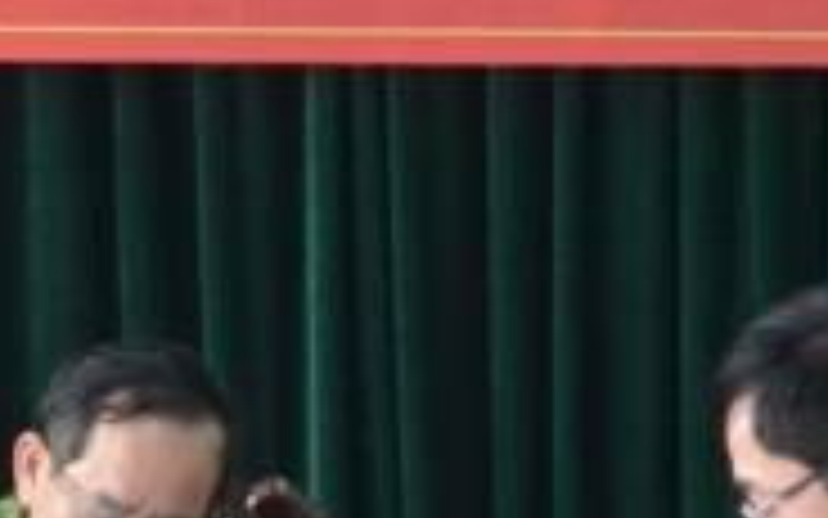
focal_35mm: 287
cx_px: -598
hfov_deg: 7.1
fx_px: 6476
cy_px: 338
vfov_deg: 4.6
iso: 1400
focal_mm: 30
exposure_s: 1/30
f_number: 5.6
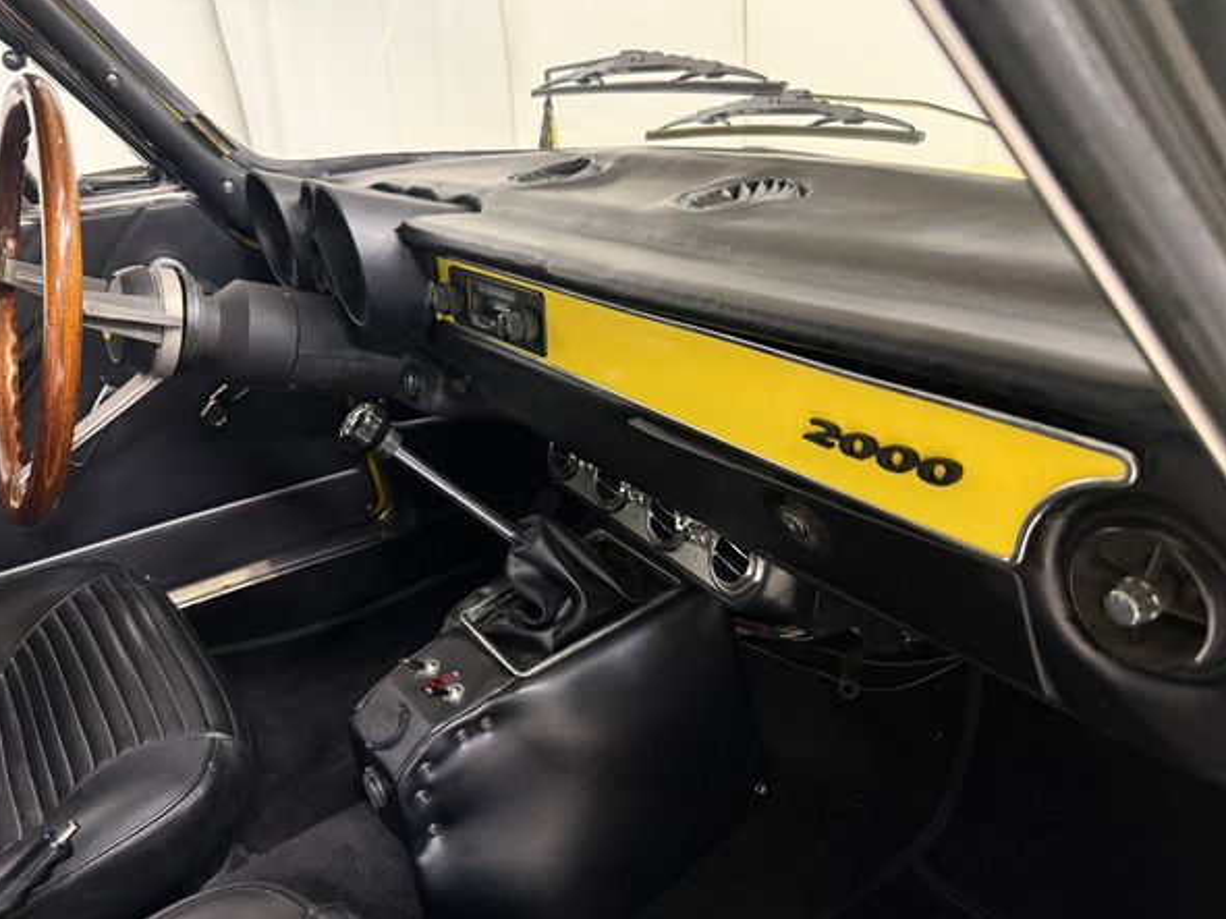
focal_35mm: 26
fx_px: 921
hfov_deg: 67.3
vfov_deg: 53.0
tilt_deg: -24.7
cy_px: 492
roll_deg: +3.7
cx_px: 631
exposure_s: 1/60
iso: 200
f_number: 1.78
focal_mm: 6.76
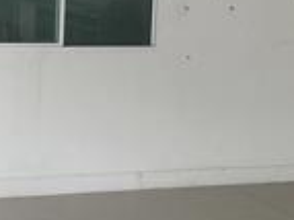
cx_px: 111
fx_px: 1137
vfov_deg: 11.0
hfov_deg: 14.7
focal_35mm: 134
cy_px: 20
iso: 16
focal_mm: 3
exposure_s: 1/100
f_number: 1.8
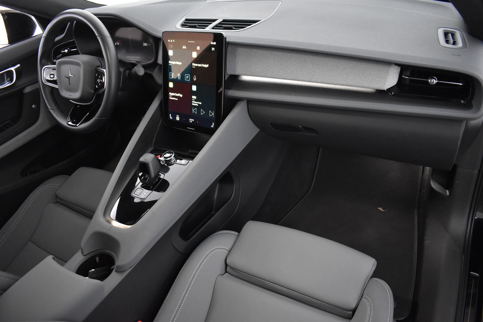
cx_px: 242
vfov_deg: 47.9
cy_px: 161
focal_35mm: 27
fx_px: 362
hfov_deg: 67.4
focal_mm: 18
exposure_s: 1/25
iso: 3200
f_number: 3.5
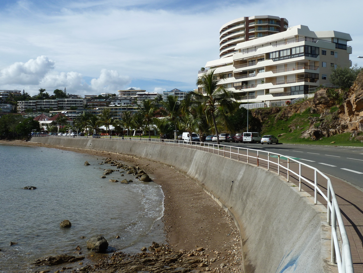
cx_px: 182
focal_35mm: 40
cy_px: 136
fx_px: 419
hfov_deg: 46.8
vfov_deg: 36.0
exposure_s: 1/500
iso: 80
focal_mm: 6.5
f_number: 5.6
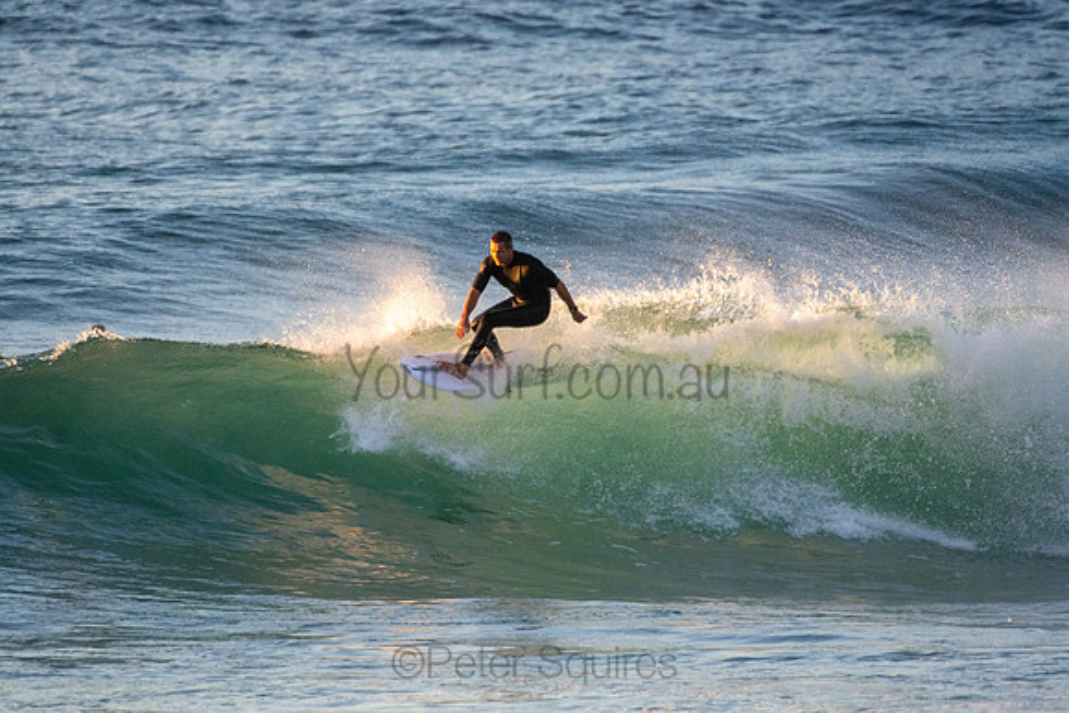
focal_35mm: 750
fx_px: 22275
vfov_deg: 1.8
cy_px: 356
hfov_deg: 2.7
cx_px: 534
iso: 2000
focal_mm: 500
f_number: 5.6
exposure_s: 1/2000
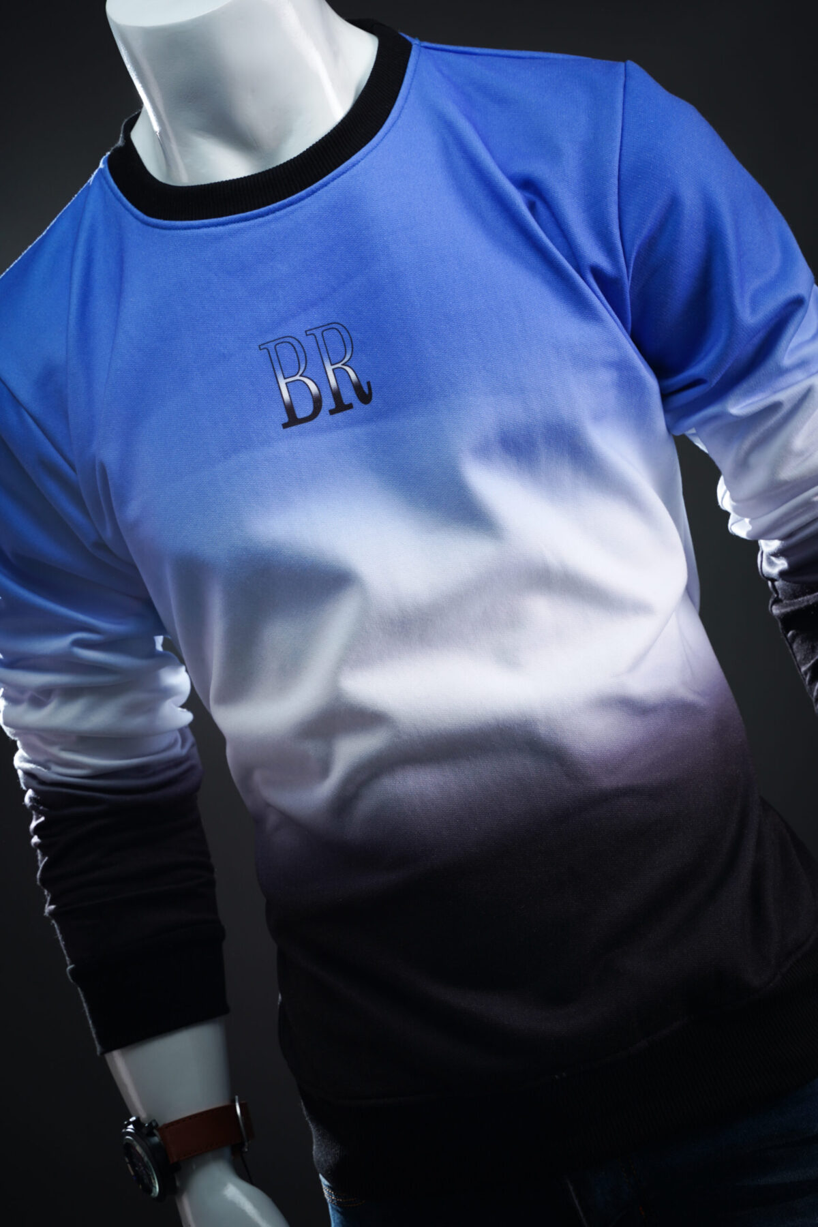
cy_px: 614
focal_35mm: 67
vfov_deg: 30.1
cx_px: 409
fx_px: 2283
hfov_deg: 20.3
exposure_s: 1/125
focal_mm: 67
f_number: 9
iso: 100
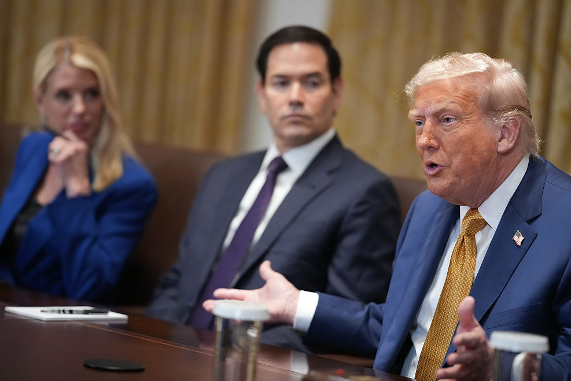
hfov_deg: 14.6
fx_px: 2221
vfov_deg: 9.8
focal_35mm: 140
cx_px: 285
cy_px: 192
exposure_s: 1/640
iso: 4000
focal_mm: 135
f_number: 1.8
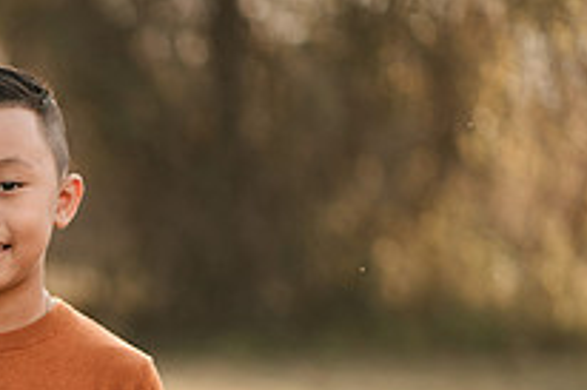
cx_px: -222
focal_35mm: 241
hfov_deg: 8.4
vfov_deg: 5.7
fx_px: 3926
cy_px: 500
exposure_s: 1/400
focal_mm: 85
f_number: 1.8
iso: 80
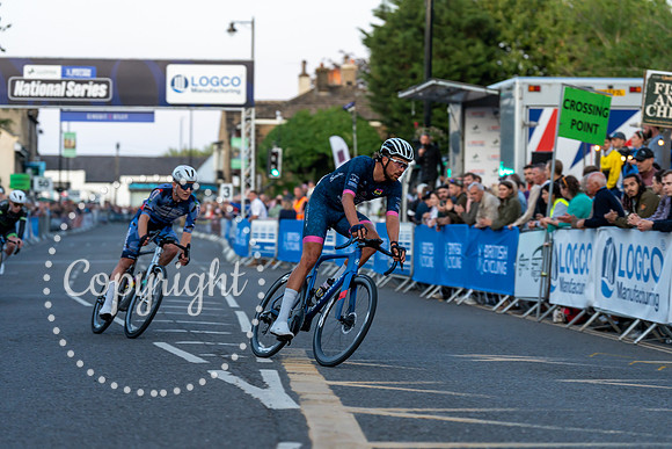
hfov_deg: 18.6
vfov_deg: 12.5
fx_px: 2054
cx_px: 336
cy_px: 224
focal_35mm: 110
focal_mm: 110
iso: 1000
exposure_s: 1/640
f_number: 3.2
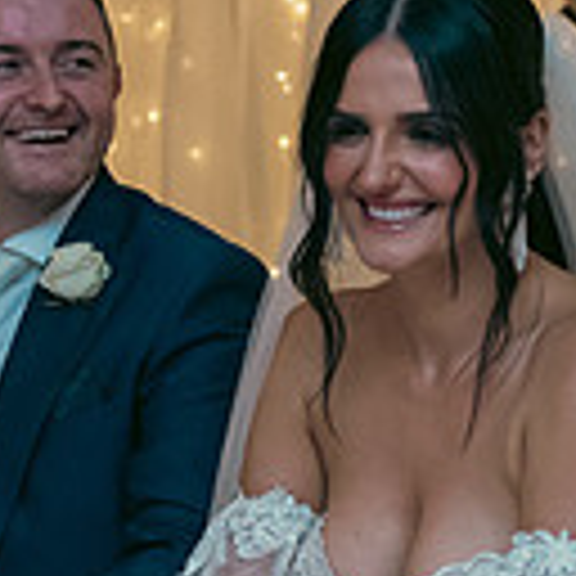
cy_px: 142
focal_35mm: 212
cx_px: 590
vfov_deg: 8.2
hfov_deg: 8.2
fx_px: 3991
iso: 800
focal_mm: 55
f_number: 3.5
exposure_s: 1/160
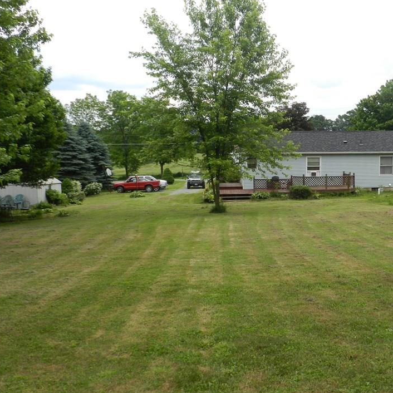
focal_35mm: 41
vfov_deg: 40.9
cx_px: 277
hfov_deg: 40.2
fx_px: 527
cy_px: 203
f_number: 3.7
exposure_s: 1/640
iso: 160
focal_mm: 5.6
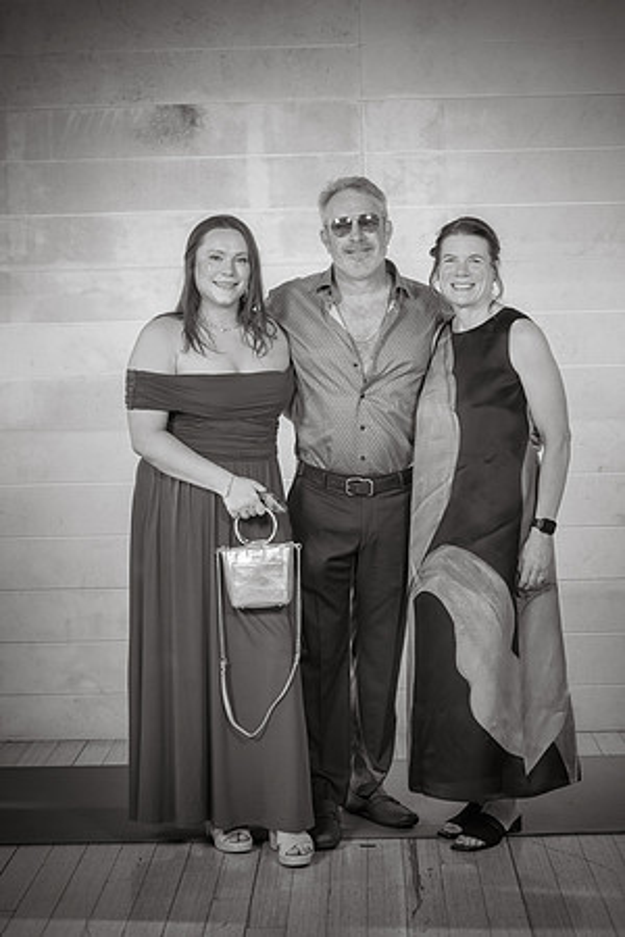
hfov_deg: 19.5
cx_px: 312
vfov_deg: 28.8
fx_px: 1823
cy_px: 468
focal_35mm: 70
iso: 100
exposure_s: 1/250
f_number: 5
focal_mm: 70
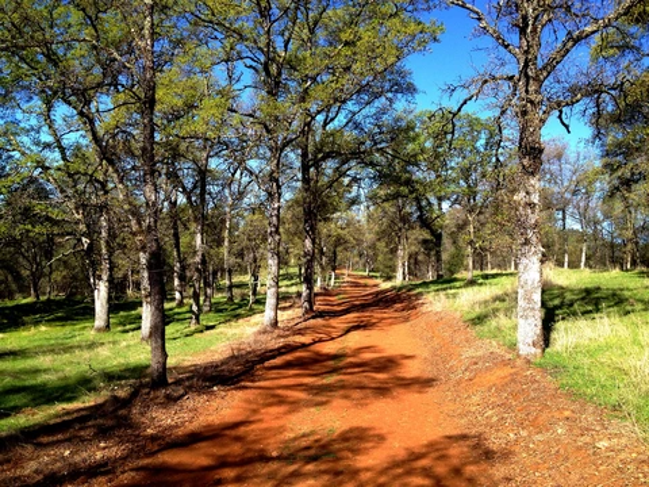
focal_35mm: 35
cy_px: 244
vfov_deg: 40.7
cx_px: 324
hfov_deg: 52.6
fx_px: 656
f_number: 2.4
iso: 50
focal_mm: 4.28
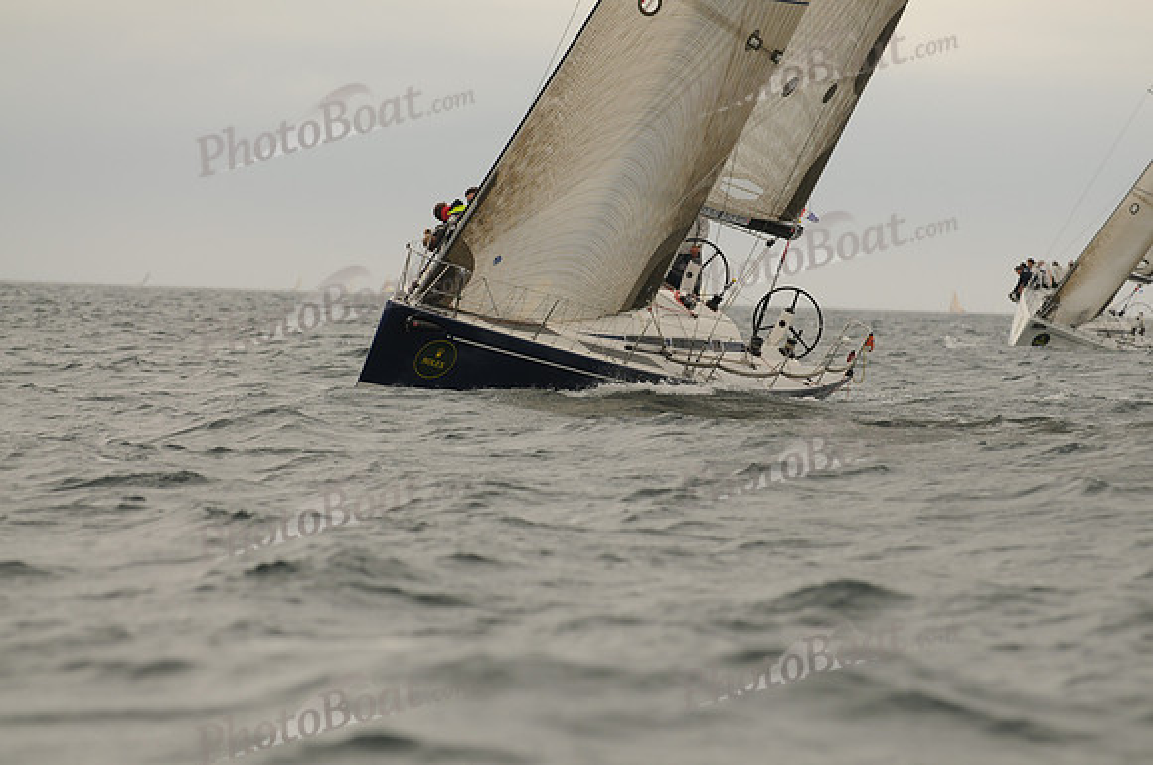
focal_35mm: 225
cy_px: 382
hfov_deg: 9.2
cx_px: 576
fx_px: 7196
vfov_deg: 6.1
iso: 200
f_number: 4.5
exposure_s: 1/800
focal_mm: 150
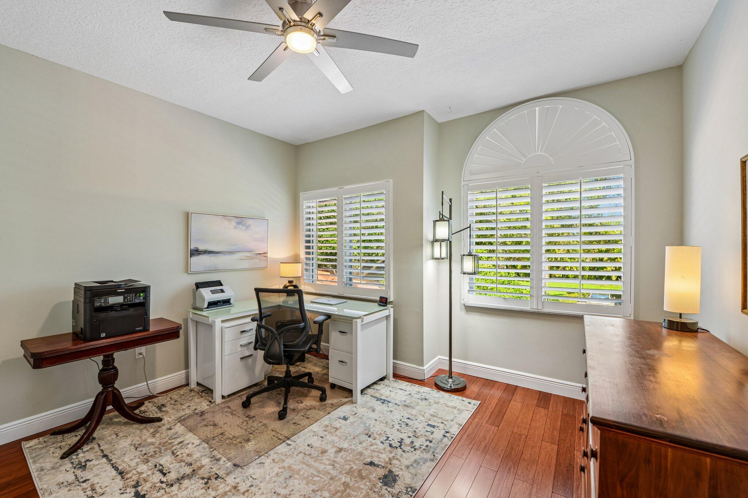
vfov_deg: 81.2
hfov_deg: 104.3
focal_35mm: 14
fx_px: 291
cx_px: 374
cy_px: 249
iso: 200
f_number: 9
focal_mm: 14
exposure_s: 1/13
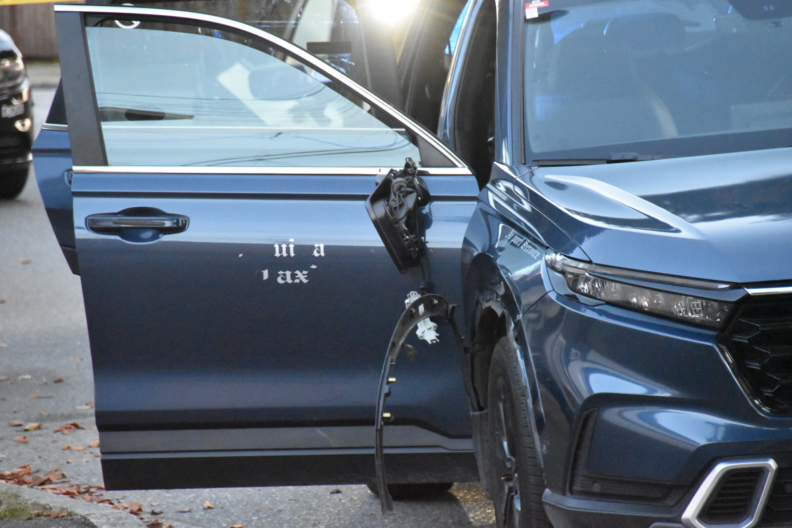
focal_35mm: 315
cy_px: 264
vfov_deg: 4.4
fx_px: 6929
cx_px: 396
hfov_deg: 6.5
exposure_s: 1/125
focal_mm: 210
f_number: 6.3
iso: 11400
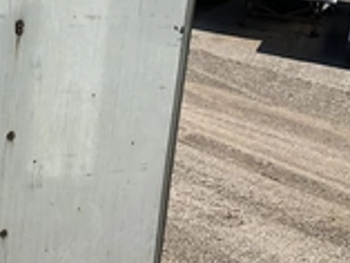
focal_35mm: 74
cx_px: 13
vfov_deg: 19.9
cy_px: 125
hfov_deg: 25.2
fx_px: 749
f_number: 1.8
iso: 25
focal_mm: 3
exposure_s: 1/1015
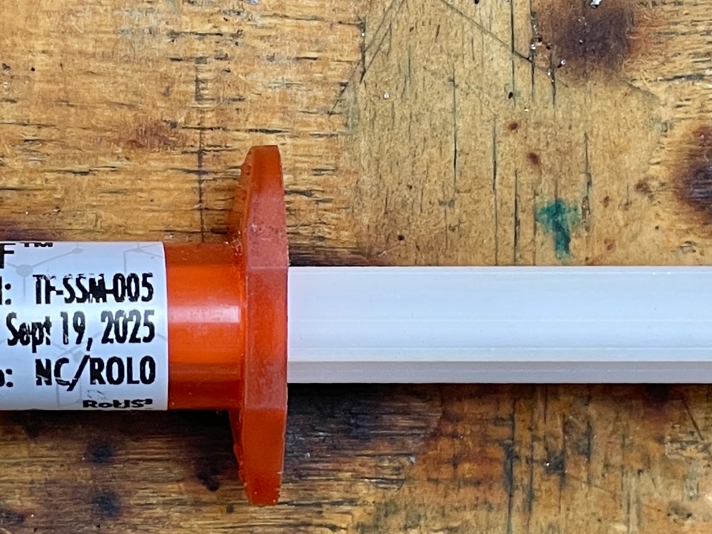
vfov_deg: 20.4
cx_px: 115
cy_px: 314
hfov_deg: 26.4
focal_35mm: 72
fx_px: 1481
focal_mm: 4.2
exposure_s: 1/50
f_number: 1.6
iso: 80
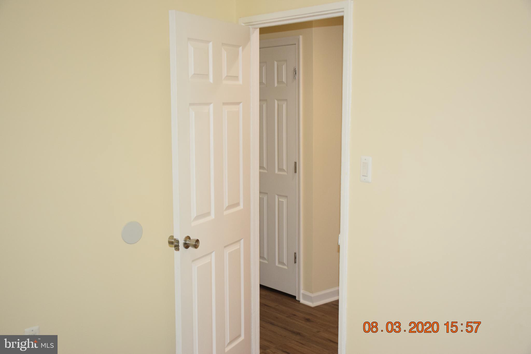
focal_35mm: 40
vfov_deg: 33.0
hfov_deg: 47.9
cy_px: 177
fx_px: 597
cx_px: 266
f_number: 5
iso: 800
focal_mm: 27
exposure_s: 1/100
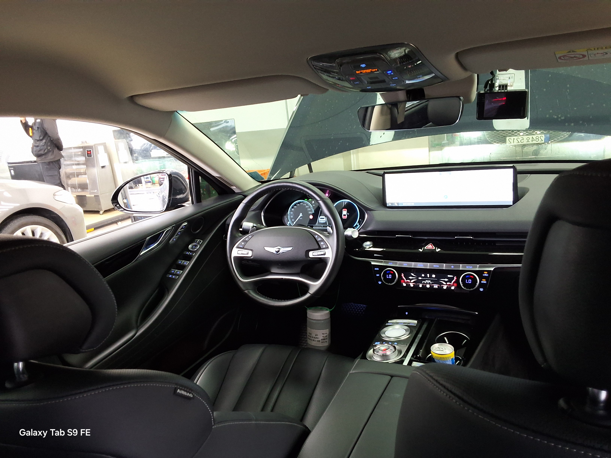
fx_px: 494
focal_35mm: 28
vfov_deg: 49.7
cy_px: 229
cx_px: 306
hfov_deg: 63.4
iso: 200
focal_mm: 2.91
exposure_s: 1/40
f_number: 1.9
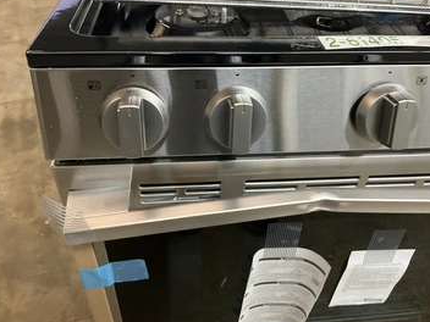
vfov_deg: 42.9
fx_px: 410
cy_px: 145
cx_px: 232
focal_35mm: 33
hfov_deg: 55.3
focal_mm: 3
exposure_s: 1/40
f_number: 1.8
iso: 250
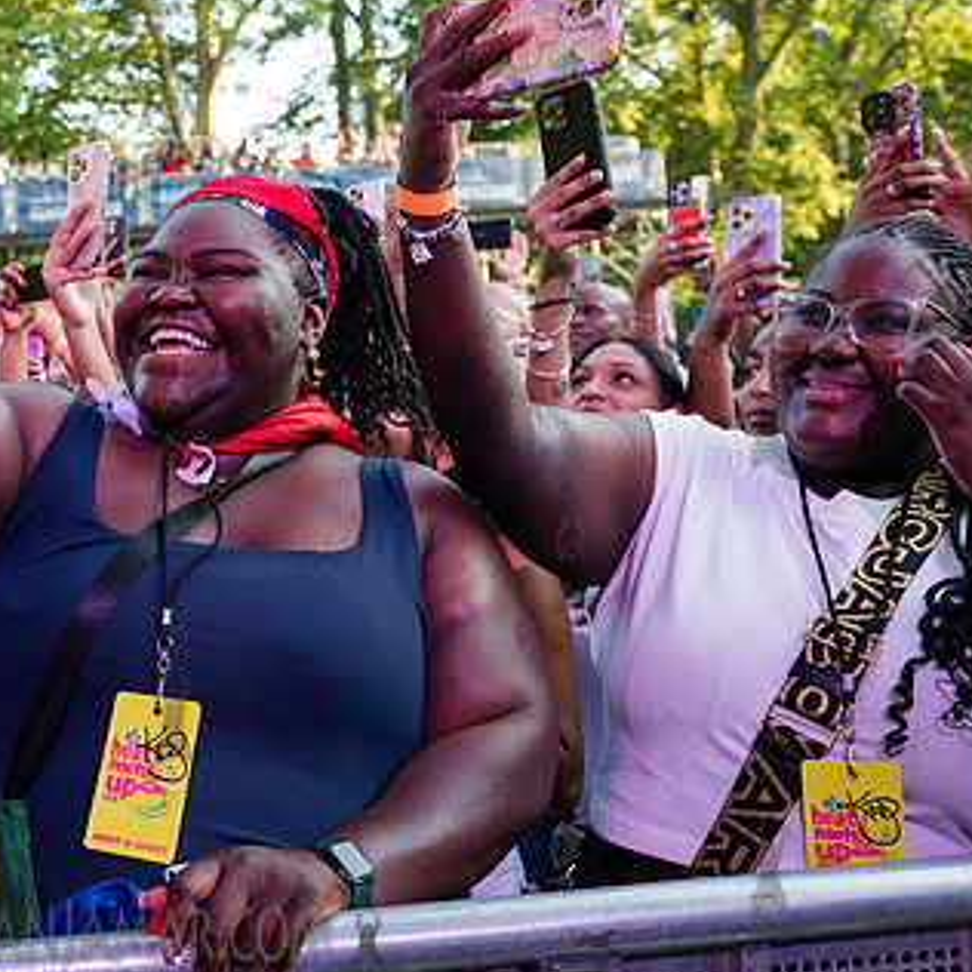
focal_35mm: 50
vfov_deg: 34.0
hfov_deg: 32.9
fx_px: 1588
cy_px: 411
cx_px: 172
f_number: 4
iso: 1600
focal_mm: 32
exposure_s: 1/500
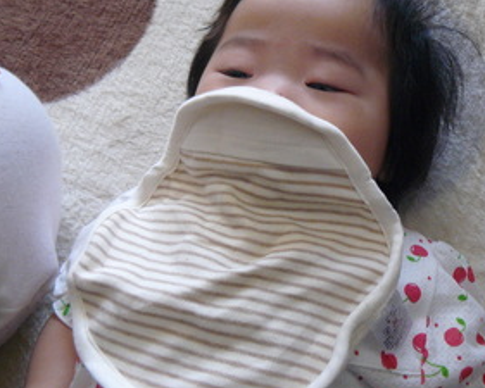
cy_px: 147
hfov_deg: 37.2
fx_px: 718
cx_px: 280
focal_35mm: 50
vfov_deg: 30.2
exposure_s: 1/30
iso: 200
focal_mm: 6
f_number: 2.8
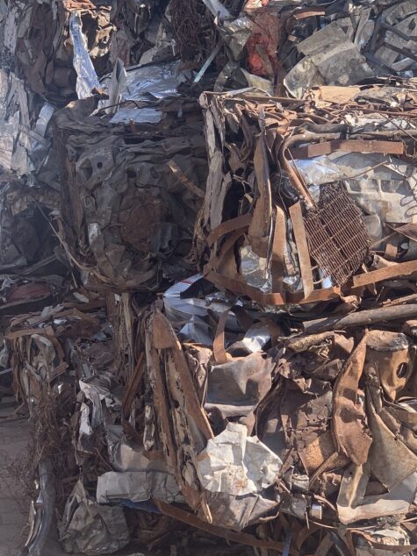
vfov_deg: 23.3
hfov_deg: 17.6
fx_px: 1350
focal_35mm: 84
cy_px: 237
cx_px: 211
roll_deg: +0.0
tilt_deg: -4.8
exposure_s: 1/335
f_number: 2.4
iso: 16
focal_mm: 6
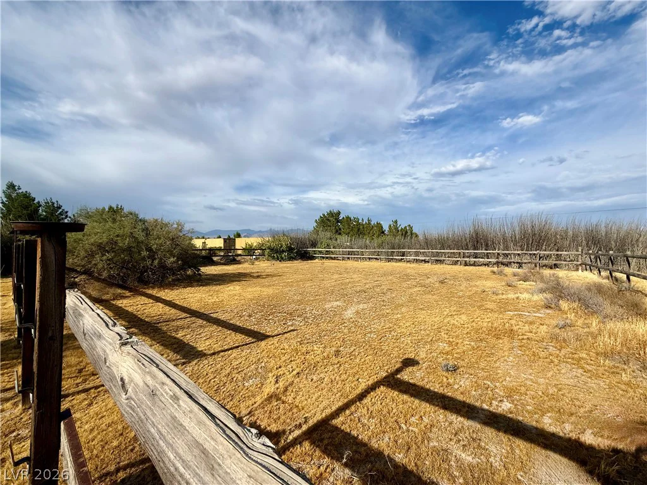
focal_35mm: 14
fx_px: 262
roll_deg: -0.4
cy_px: 242
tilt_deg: +1.8
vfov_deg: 85.7
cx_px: 324
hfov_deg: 102.1
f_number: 2.2
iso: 50
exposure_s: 1/3289
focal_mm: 2.22
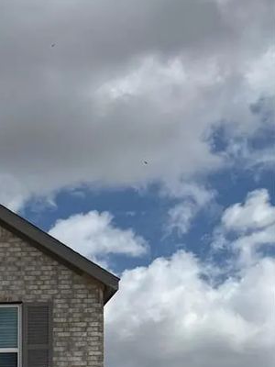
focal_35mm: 82
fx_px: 869
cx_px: -192
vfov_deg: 20.7
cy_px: 535
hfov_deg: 15.8
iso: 80
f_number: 1.78
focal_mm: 6.76
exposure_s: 1/11905
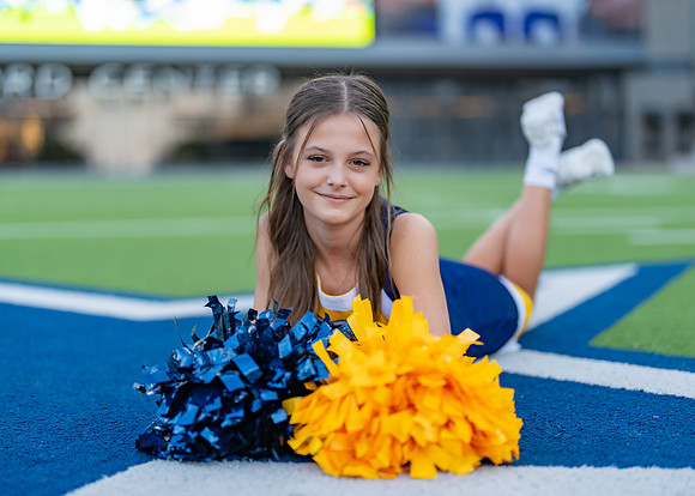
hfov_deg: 35.2
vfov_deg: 25.5
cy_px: 252
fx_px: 1095
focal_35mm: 56
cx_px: 358
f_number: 1.2
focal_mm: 50
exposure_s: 1/800
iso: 100
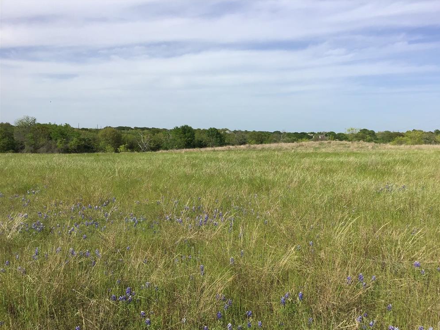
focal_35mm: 32
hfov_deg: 56.8
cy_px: 169
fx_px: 407
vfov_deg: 44.2
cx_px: 227
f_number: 2.4
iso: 25
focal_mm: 3.3
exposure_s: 1/1538
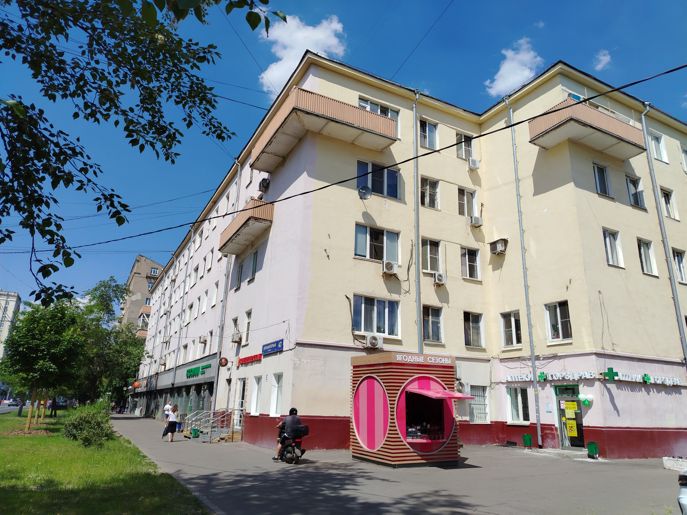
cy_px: 258
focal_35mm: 24
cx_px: 344
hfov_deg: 71.6
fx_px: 476
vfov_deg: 56.8
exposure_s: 1/1194
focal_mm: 5.25
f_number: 1.75
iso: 100
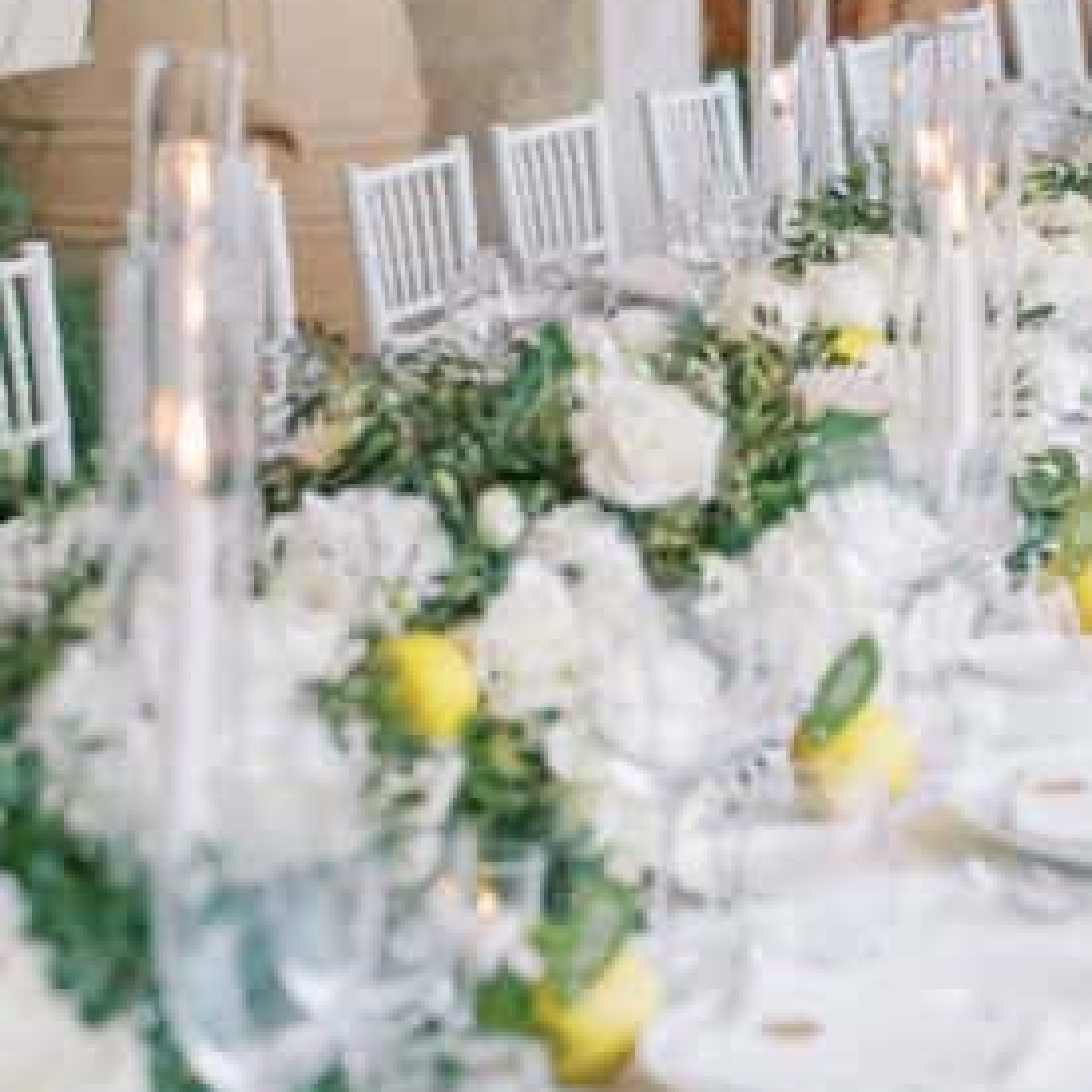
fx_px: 5639
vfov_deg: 10.8
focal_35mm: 158
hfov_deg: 10.9
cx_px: 1229
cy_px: -377
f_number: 2.2
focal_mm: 50
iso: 250
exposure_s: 1/320
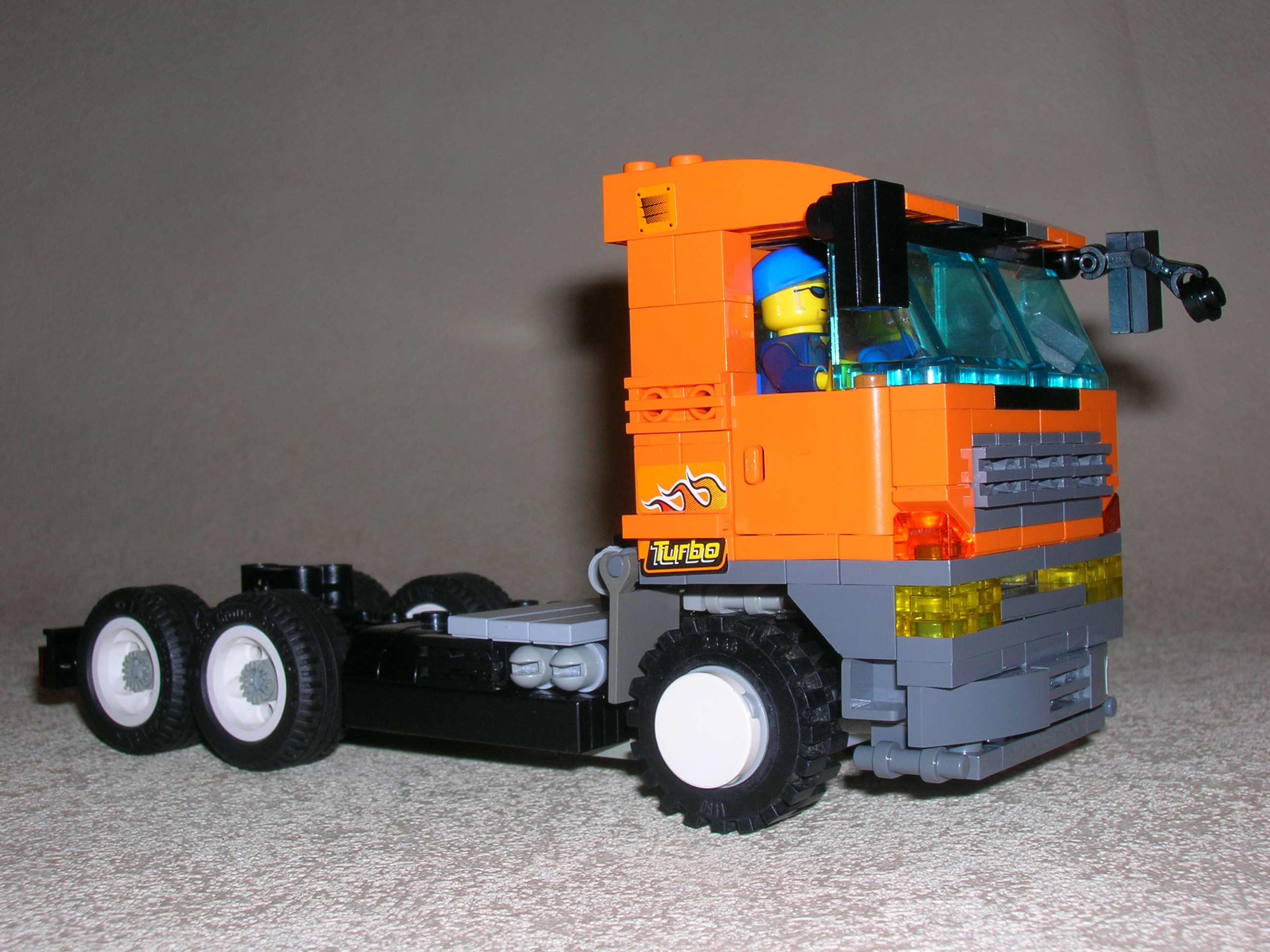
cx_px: 635
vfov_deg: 31.5
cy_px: 476
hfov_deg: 41.2
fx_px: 1688
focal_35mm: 46
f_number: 5.4
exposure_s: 1/60.1
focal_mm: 7.7
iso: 50
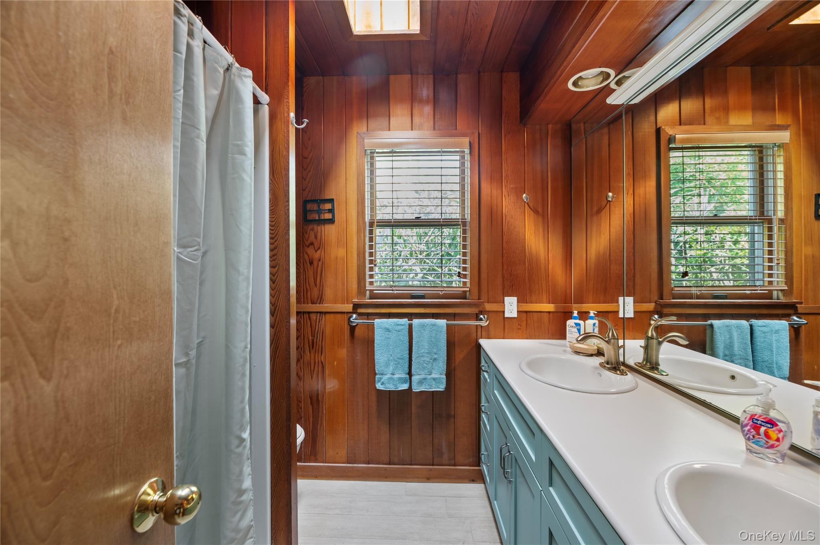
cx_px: 410
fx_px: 319
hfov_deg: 104.3
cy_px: 272
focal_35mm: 14
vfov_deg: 81.1
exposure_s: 1/4
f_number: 7.1
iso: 320
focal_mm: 14
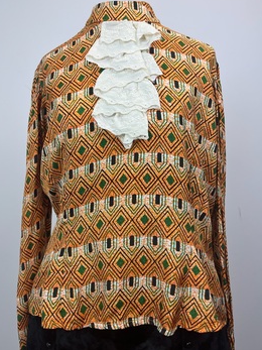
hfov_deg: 46.7
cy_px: 179
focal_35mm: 30
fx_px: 303
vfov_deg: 60.0
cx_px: 121
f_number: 1.6
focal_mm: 5.1
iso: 50
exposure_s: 1/499
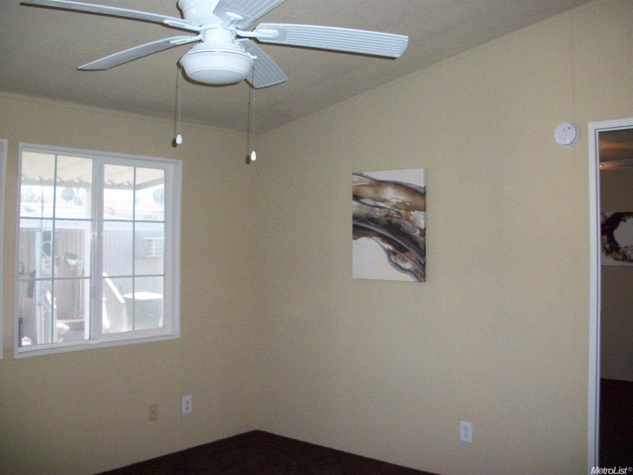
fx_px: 640
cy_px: 238
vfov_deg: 40.7
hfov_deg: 52.6
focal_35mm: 35
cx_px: 316
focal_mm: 6.3
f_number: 3.1
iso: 400
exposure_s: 1/125
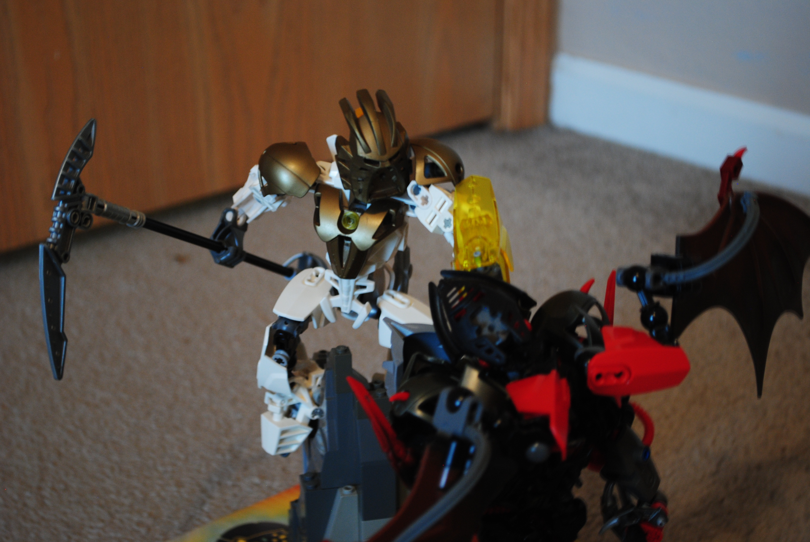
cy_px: 271
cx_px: 405
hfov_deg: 29.8
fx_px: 1521
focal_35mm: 68
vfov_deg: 20.2
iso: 400
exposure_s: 1/3
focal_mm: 45
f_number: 5.3
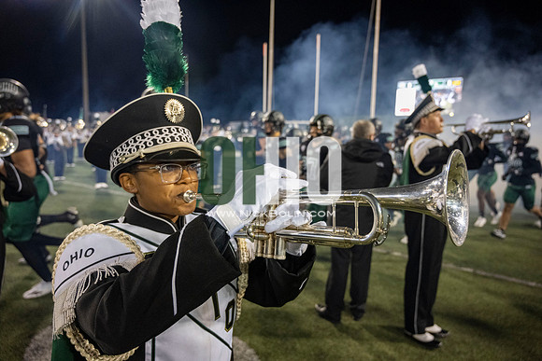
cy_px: 180
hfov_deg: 73.7
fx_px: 361
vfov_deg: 53.2
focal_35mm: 24
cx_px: 271
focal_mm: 24
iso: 2500
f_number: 4
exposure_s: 1/500
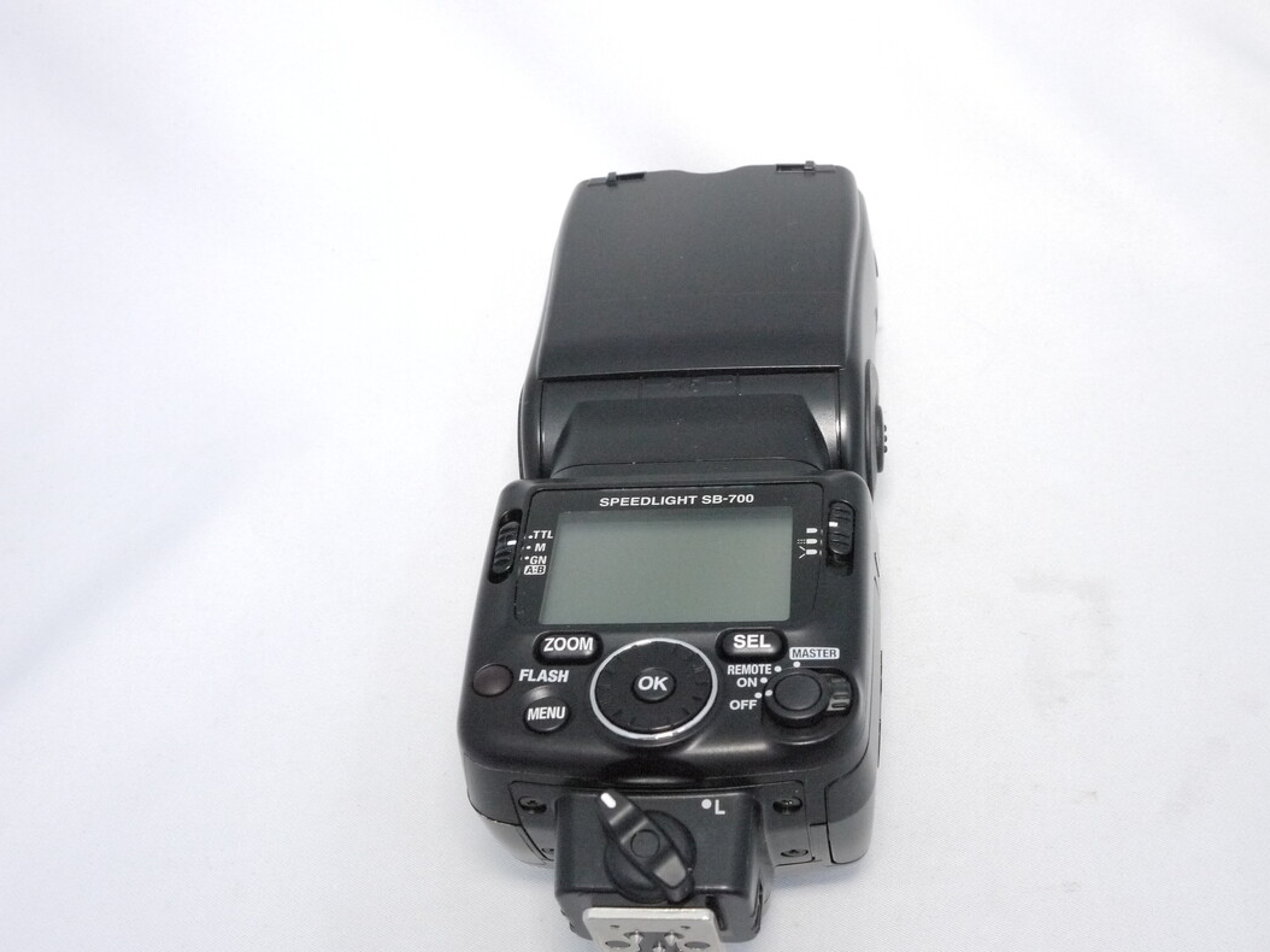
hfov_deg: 45.8
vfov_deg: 35.1
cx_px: 676
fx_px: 1504
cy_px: 484
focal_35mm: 41
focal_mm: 18
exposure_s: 1/50
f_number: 10
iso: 1600
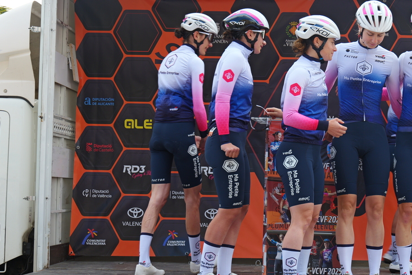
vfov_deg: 18.9
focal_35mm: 72
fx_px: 824
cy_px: 150
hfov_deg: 27.7
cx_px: 302
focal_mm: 44
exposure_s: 1/125
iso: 250
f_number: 5.6
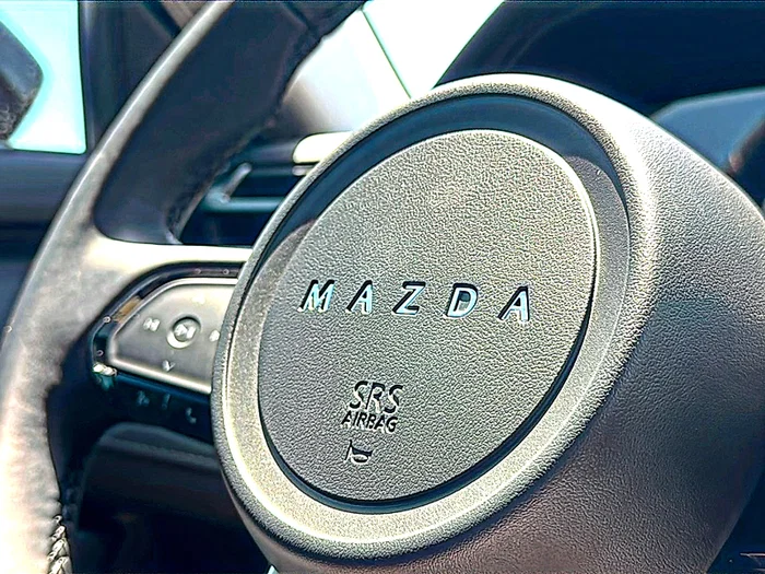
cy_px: 287
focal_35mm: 42
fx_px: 928
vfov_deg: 34.3
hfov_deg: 44.8
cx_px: 382
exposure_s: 1/275
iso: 80
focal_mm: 6.86
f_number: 1.78
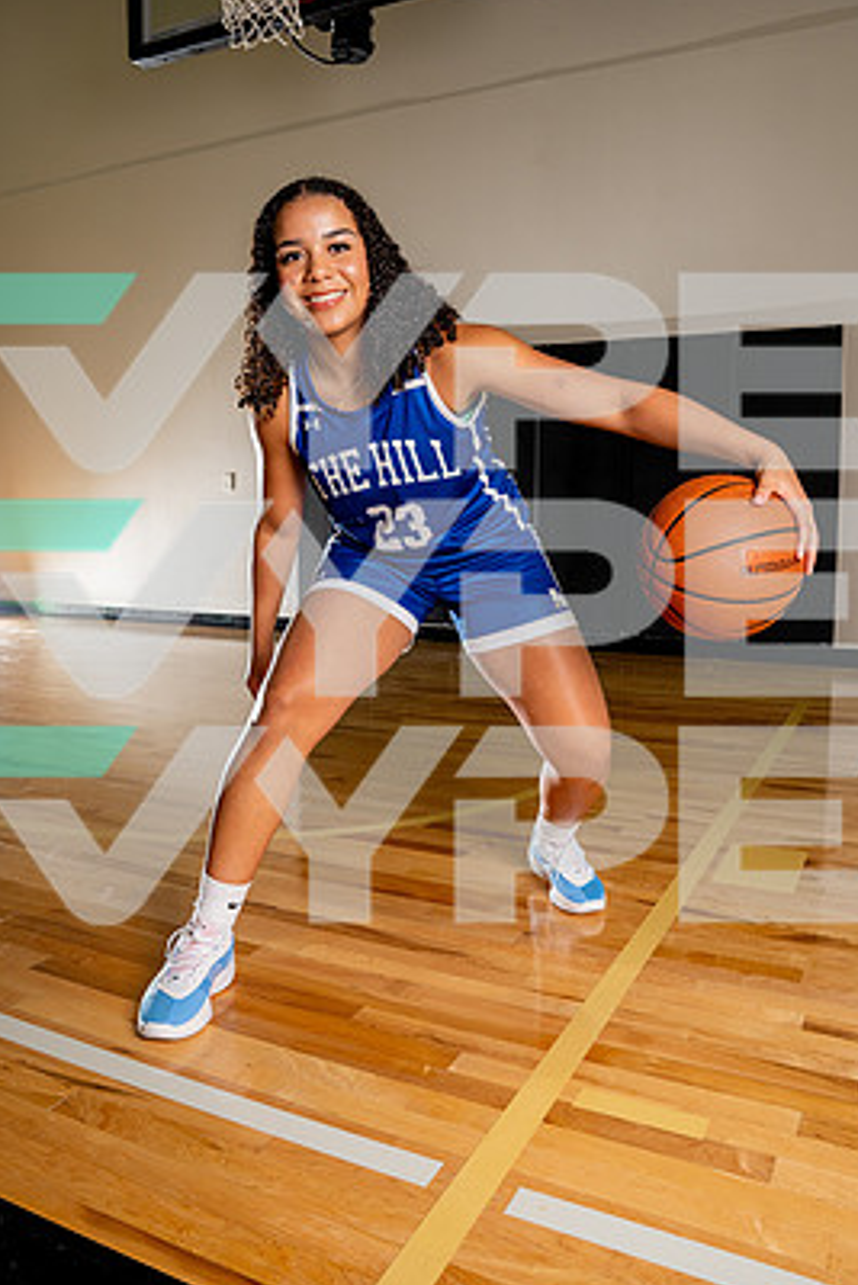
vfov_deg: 67.3
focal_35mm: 27
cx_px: 424
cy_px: 601
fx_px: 964
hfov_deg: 48.0
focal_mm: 24
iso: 640
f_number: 7.1
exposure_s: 1/200
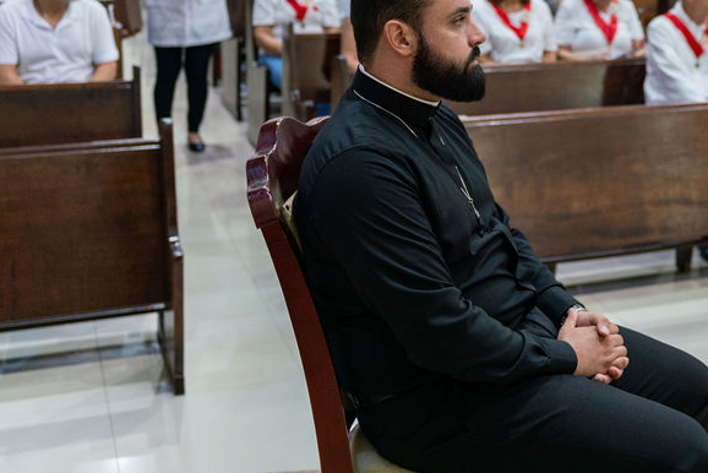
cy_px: 56
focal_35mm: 62
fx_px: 1220
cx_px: 590
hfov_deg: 31.3
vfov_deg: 21.5
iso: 1600
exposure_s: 1/125
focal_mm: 35
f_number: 2.8
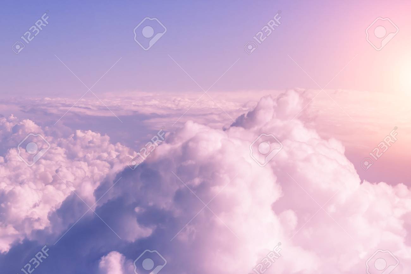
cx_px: 206
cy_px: 137
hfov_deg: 38.9
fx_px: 582
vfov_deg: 26.5
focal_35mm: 51
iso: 250
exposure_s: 1/4000
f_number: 7.1
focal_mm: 51
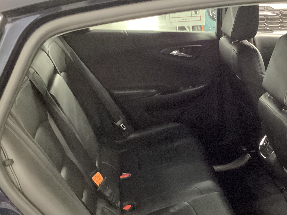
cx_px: 200
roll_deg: +0.1
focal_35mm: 51
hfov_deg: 36.9
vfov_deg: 28.0
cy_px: 168
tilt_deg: -28.4
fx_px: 423
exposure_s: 1/17
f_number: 2.4
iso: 800
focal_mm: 3.3
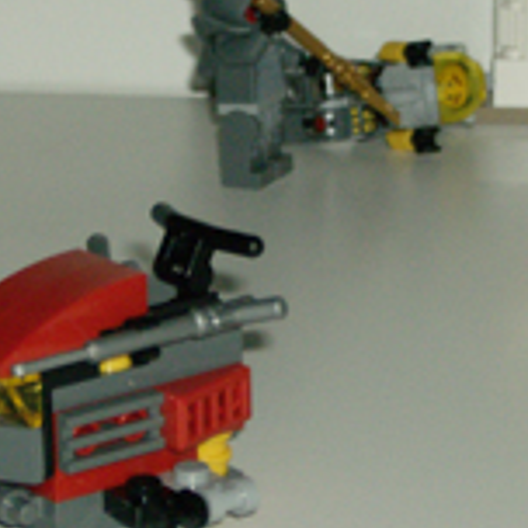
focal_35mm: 199
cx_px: 205
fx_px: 3434
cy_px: 344
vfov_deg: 8.8
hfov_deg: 8.8
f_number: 4.2
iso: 200
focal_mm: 14.1
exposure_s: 1/101
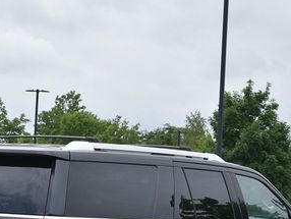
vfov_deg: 11.4
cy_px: 195
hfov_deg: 15.3
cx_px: 112
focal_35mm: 129
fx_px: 1085
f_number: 8
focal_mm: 40
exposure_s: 1/250
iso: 180
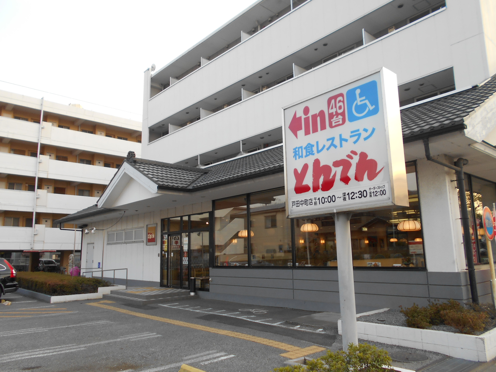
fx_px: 373
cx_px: 248
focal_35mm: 26
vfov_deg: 53.1
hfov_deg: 67.3
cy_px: 186
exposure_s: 1/125
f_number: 3.2
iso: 80
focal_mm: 4.6
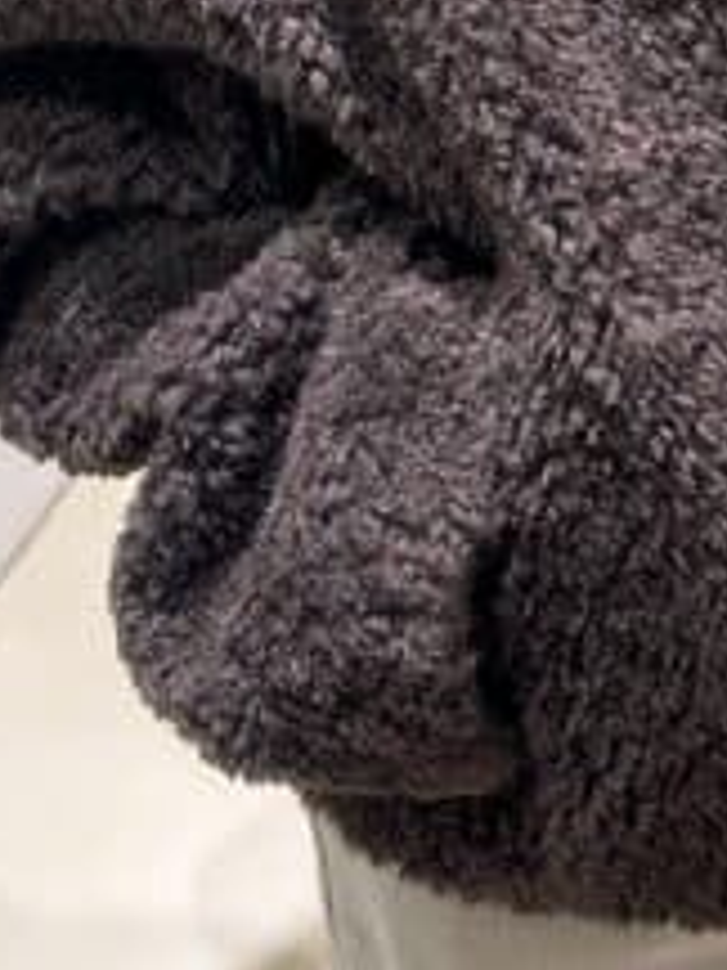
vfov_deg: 19.0
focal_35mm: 89
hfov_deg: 15.9
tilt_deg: -15.5
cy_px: -534
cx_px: 889
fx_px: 2492
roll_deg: +1.9
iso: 200
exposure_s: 1/100
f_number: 1.78
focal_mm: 6.86
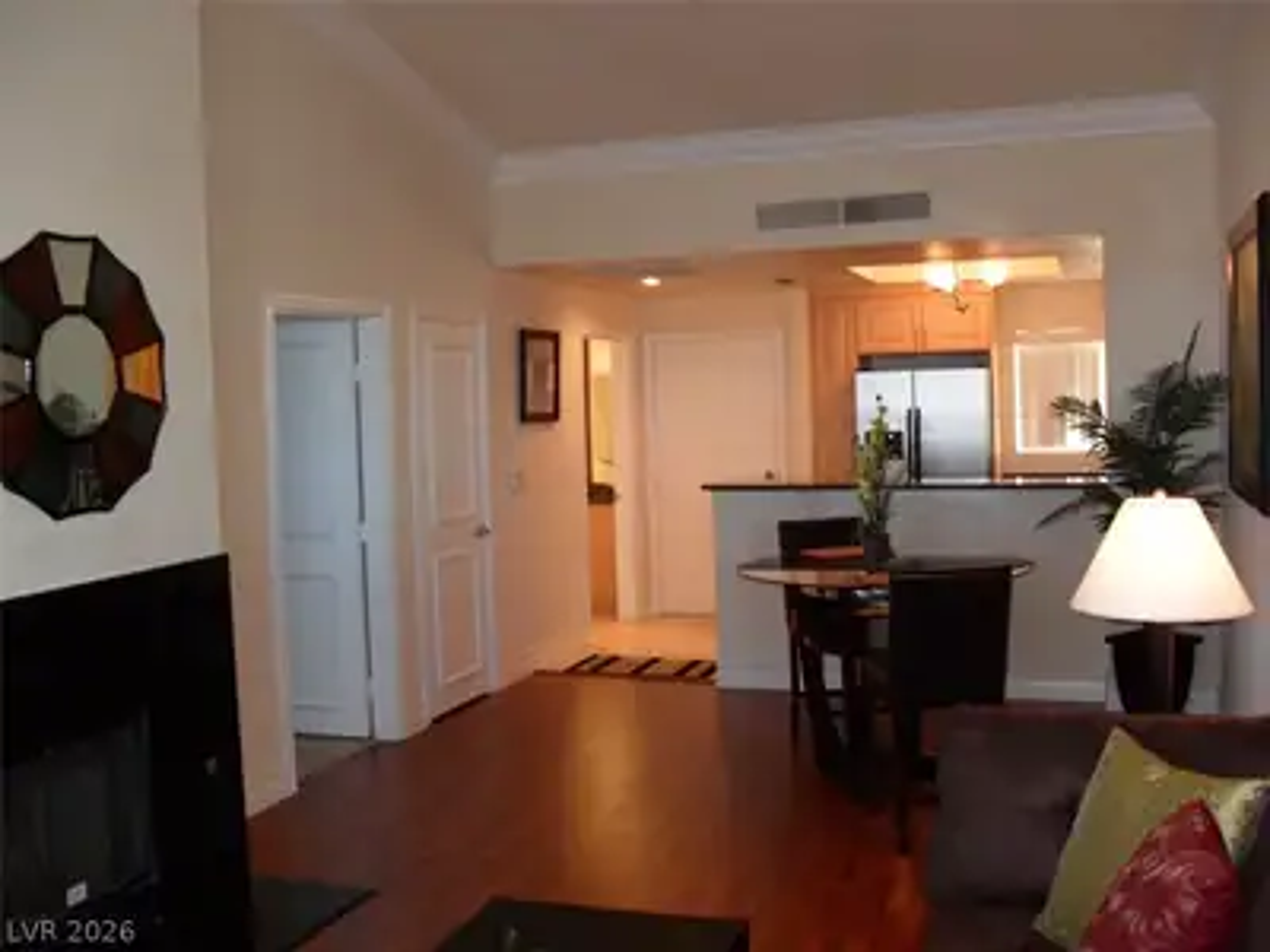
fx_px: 1284
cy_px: 476
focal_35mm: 35
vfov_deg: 40.7
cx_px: 635
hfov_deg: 52.6
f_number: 3
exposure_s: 1/45
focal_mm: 6.3
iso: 200
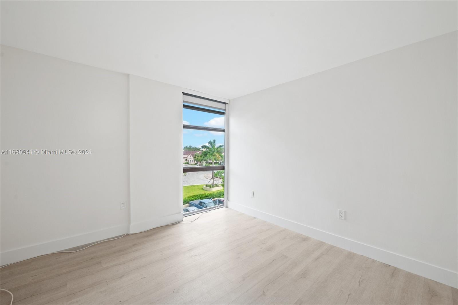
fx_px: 178
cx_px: 229
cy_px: 152
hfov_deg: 104.2
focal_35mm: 14
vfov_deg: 81.2
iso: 200
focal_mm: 14
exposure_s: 1/30
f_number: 8
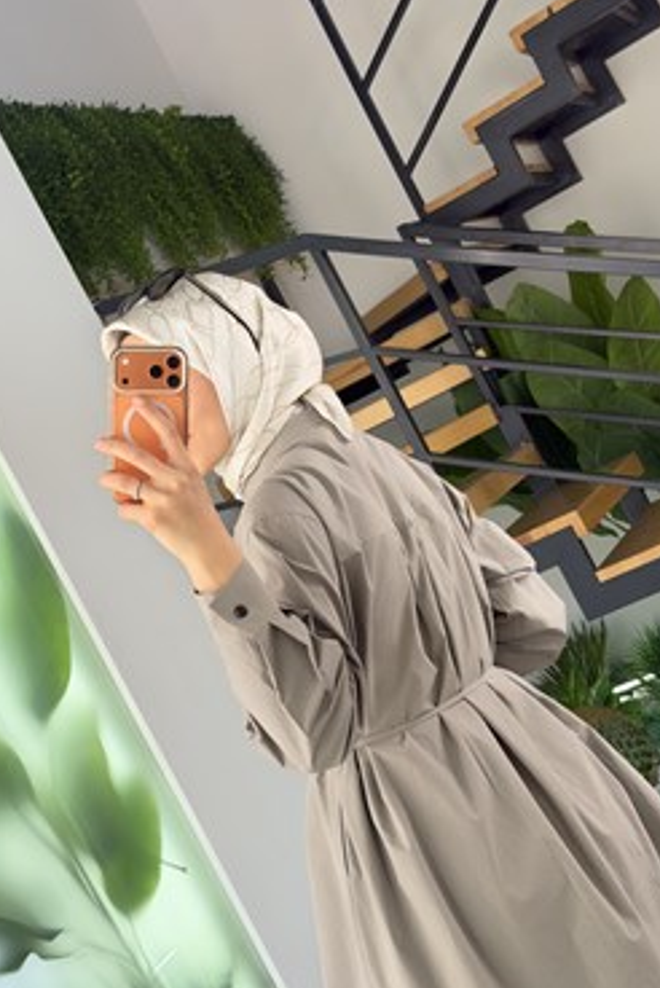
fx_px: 1537
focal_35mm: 56
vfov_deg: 35.6
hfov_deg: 24.2
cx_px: 314
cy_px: 490
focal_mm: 6.76
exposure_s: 1/158
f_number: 1.78
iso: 50
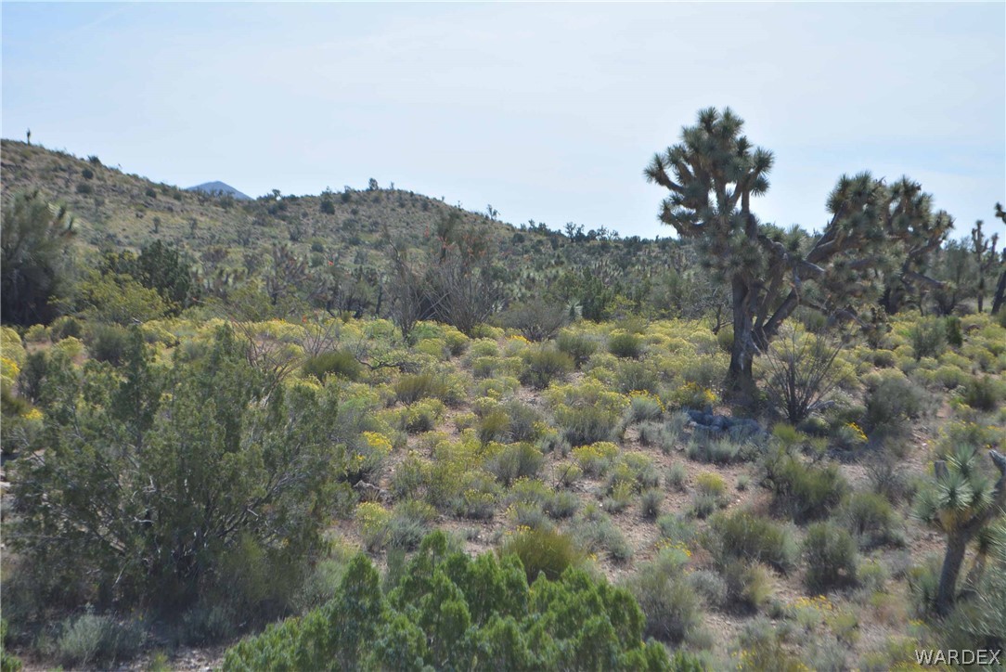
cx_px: 503
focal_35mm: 82
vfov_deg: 16.6
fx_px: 2307
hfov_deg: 24.6
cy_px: 336
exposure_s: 1/1600
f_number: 7.1
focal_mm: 55
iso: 400
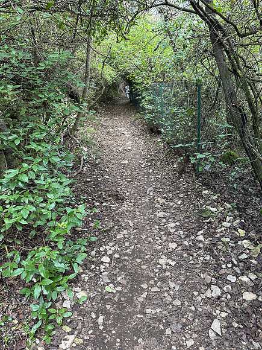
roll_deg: +5.0
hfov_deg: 56.8
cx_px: 131
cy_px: 175
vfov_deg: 71.6
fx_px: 242
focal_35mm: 24
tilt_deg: -14.0
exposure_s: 1/121
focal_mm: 6.86
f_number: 1.78
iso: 125
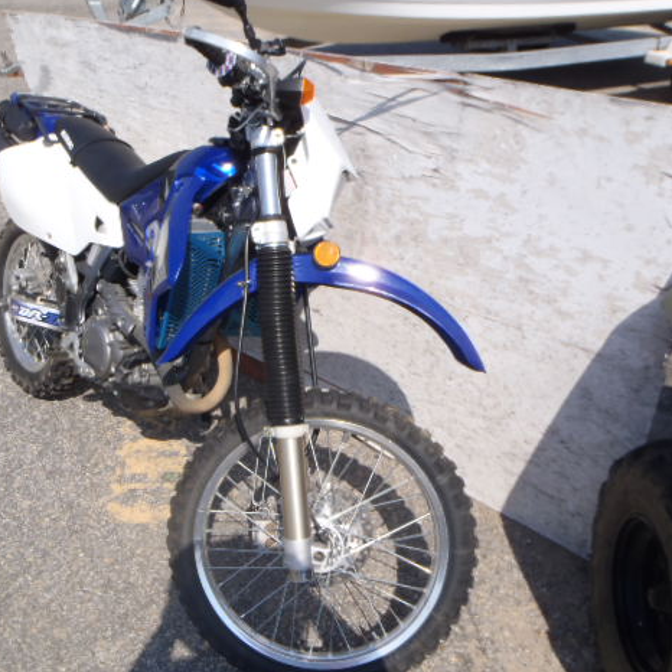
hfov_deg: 47.8
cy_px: 339
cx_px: 238
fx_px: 747
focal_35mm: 34
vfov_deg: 48.5
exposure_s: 1/320
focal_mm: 5
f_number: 5.6
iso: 80
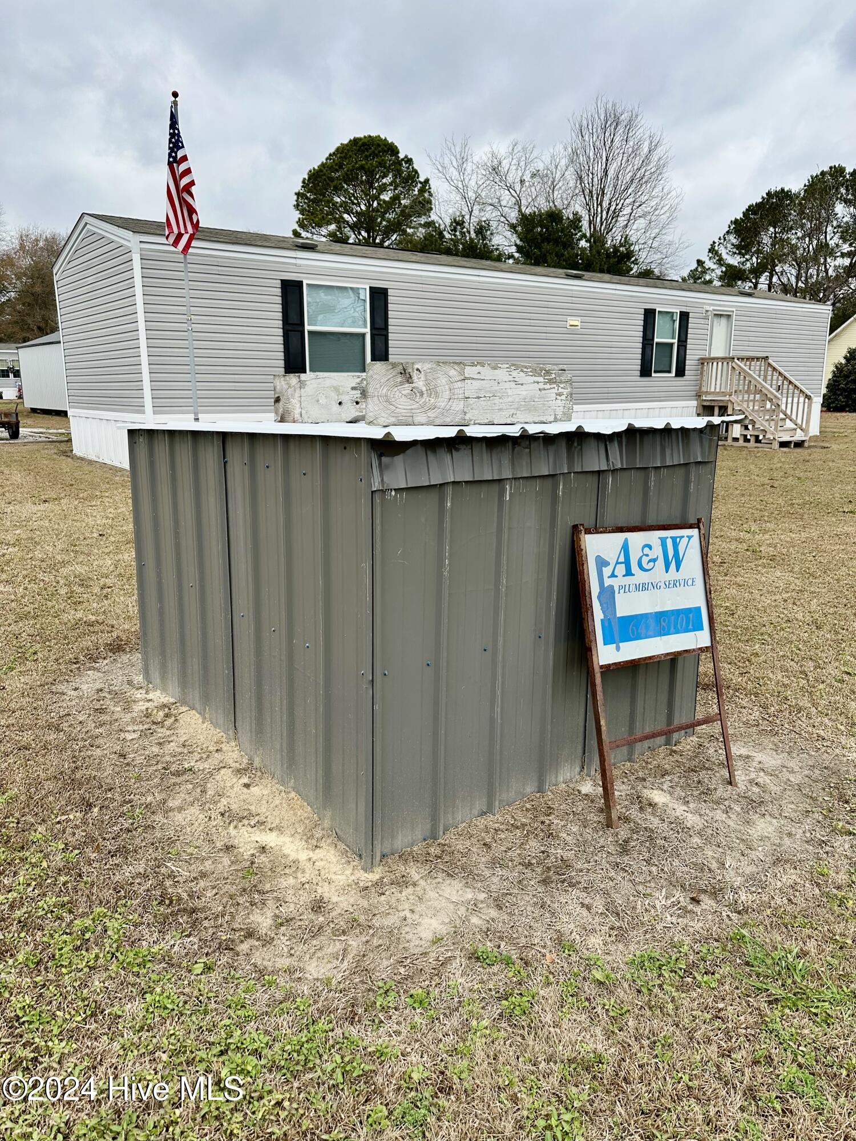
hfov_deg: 56.8
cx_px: 428
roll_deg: +1.3
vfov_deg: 71.6
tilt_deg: -10.2
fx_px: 791
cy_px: 570
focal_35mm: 24
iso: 80
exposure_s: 1/1050
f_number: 1.78
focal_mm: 6.86
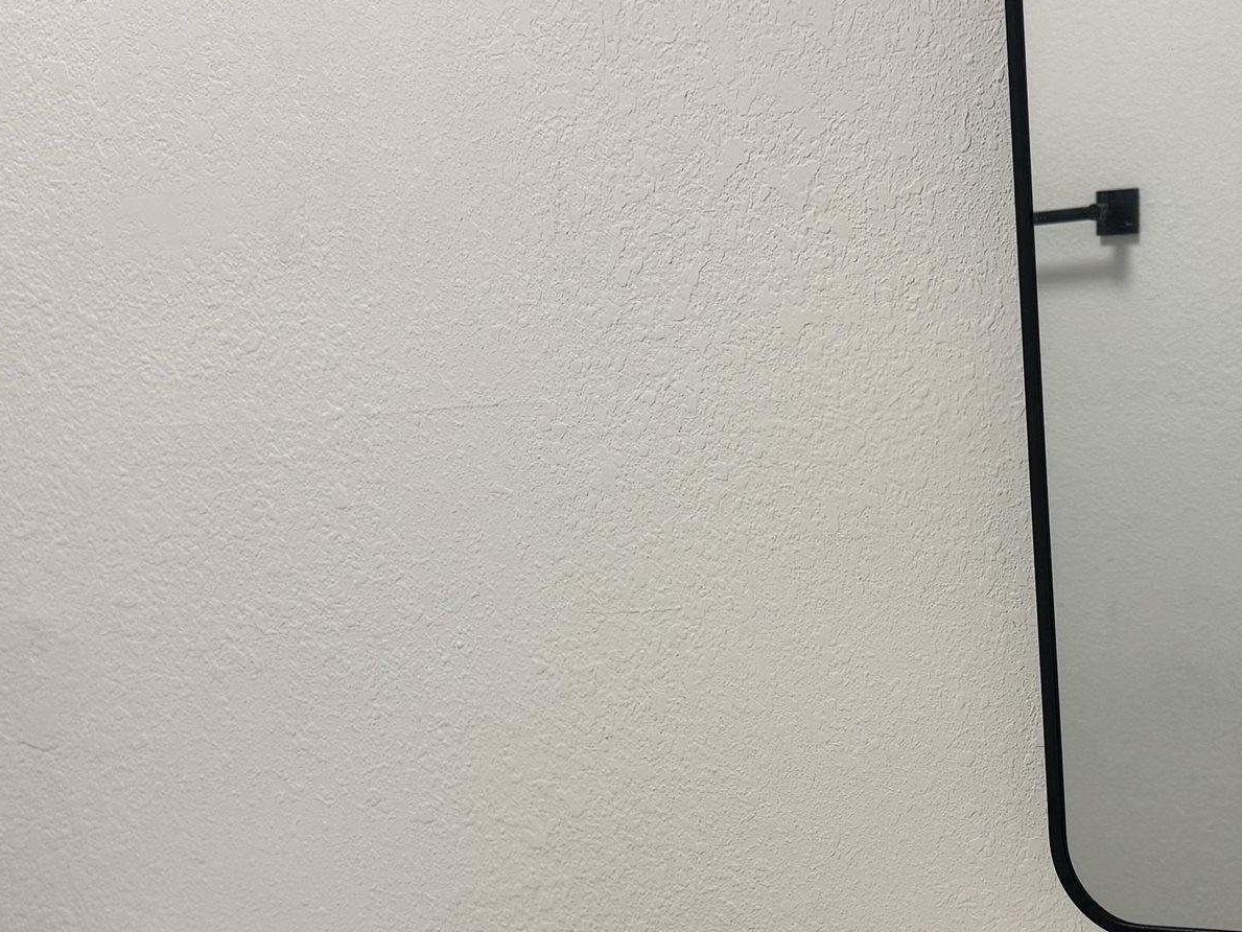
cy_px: 741
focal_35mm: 62
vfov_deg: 23.3
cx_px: 923
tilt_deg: -9.0
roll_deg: +1.9
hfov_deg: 30.7
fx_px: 2225
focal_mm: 6.76
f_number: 1.78
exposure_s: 1/120
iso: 125
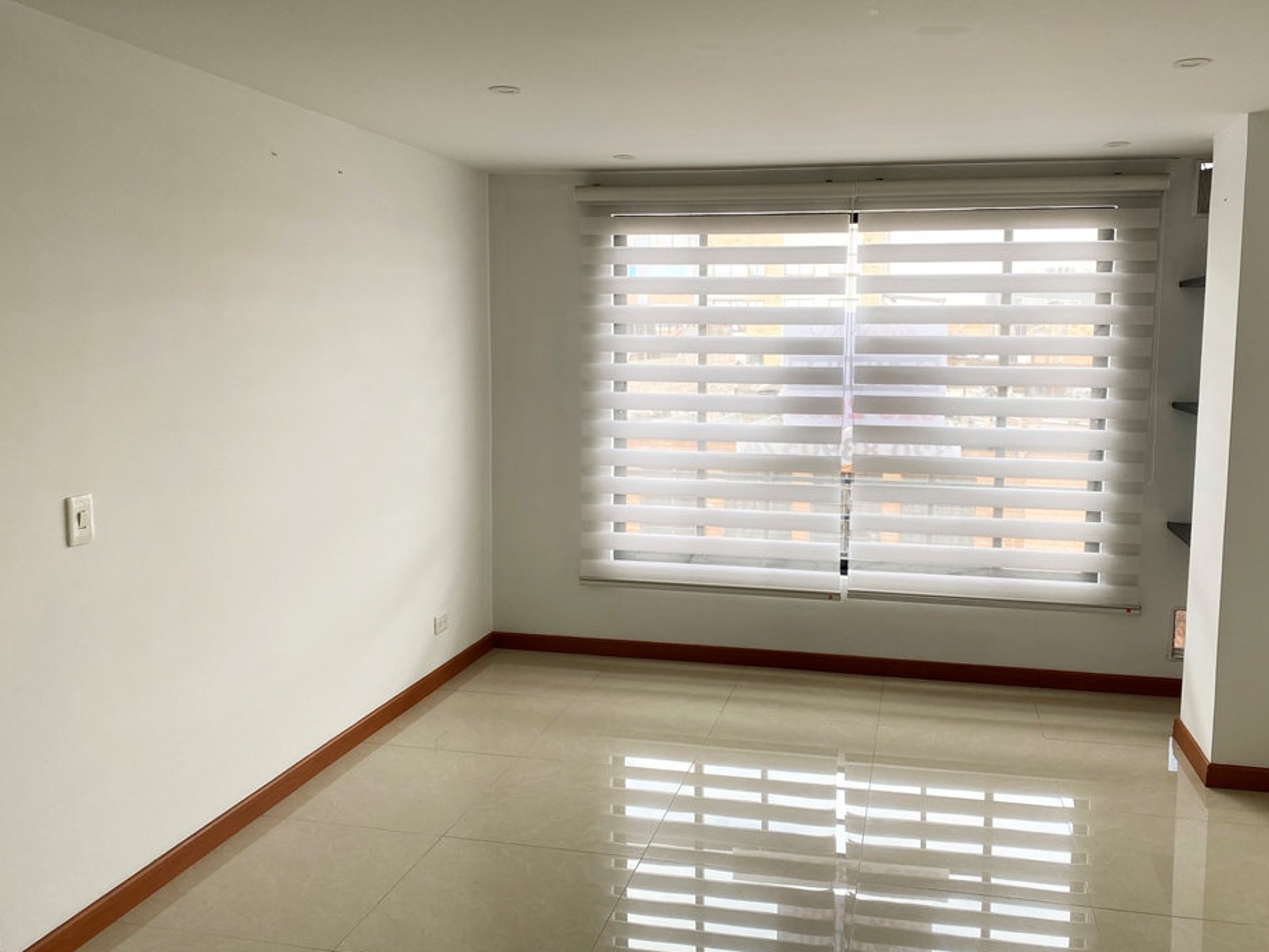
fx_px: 1063
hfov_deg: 61.5
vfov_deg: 48.2
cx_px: 699
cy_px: 461
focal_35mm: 29
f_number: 1.8
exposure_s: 1/121
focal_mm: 4.25
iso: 40
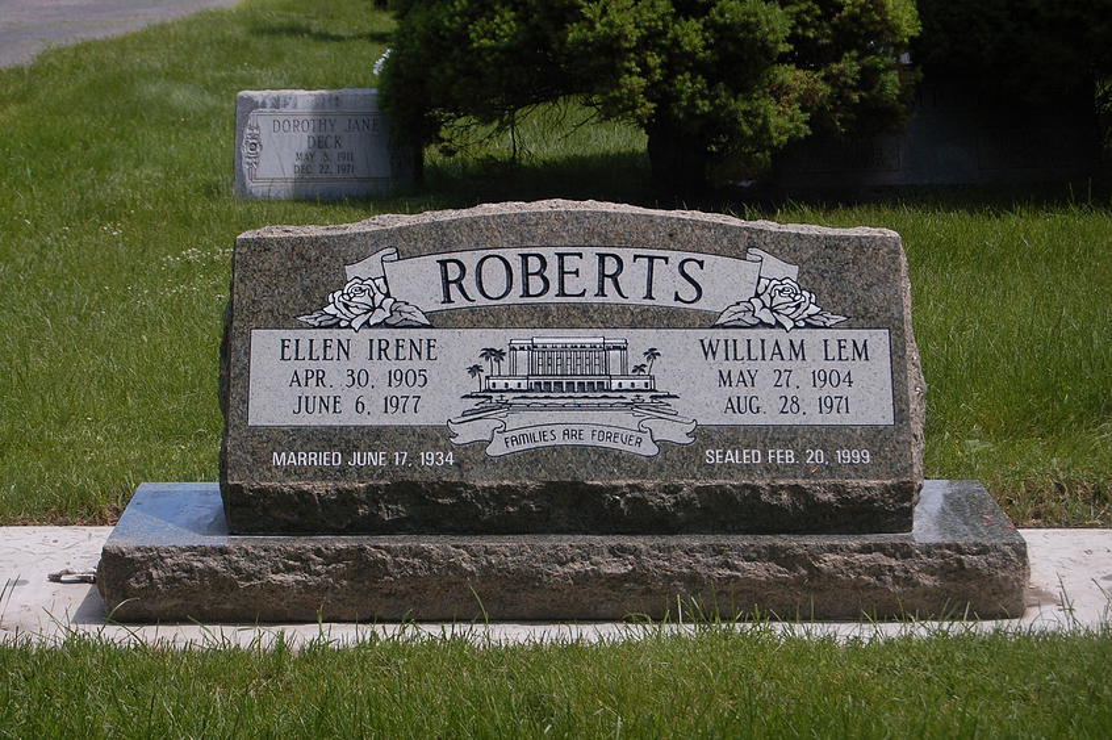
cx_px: 556
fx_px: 2547
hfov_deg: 24.6
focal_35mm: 82
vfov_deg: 16.5
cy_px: 370
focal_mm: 55
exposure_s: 1/200
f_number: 7.1
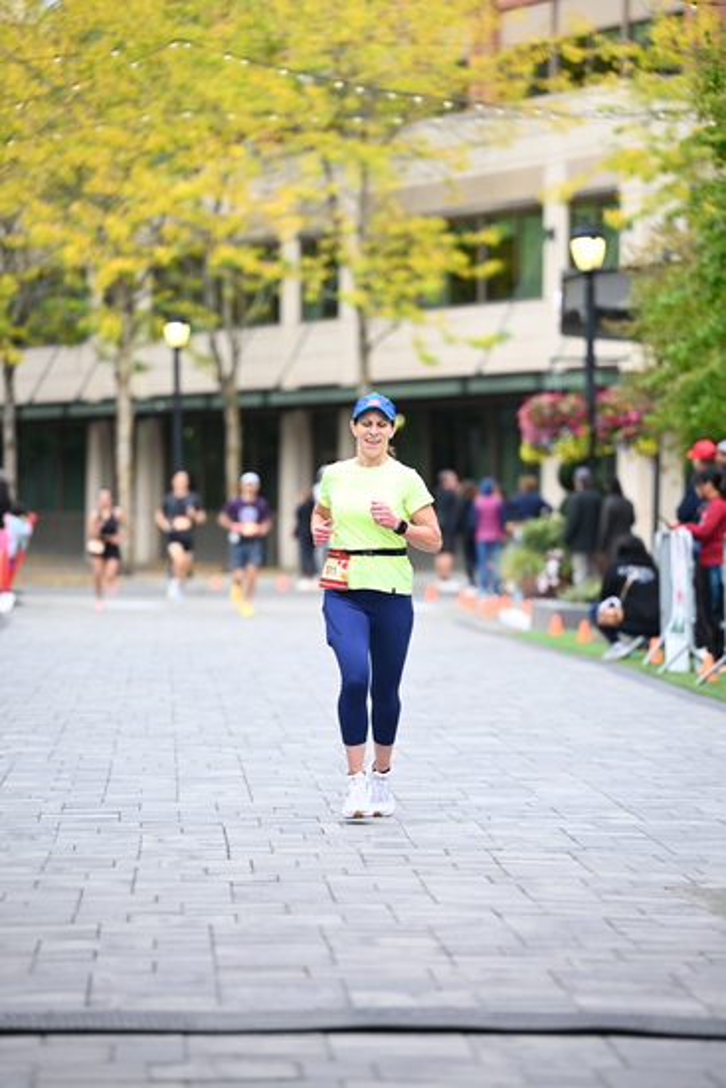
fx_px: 4383
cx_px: 363
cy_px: 544
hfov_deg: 9.5
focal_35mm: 145
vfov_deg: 14.1
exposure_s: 1/1600
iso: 1000
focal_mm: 145
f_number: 2.8
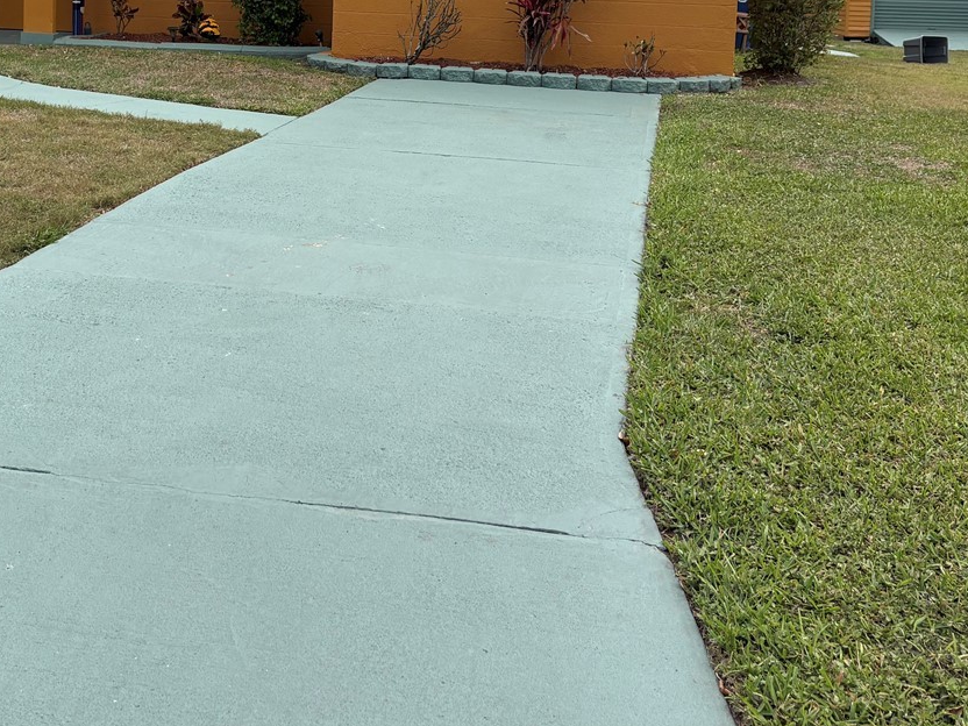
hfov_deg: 37.8
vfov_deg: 27.9
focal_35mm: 50
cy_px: 63
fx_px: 1398
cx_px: 321
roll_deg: -1.7
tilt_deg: -3.6
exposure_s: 1/4950
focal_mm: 5.96
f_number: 1.6
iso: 50
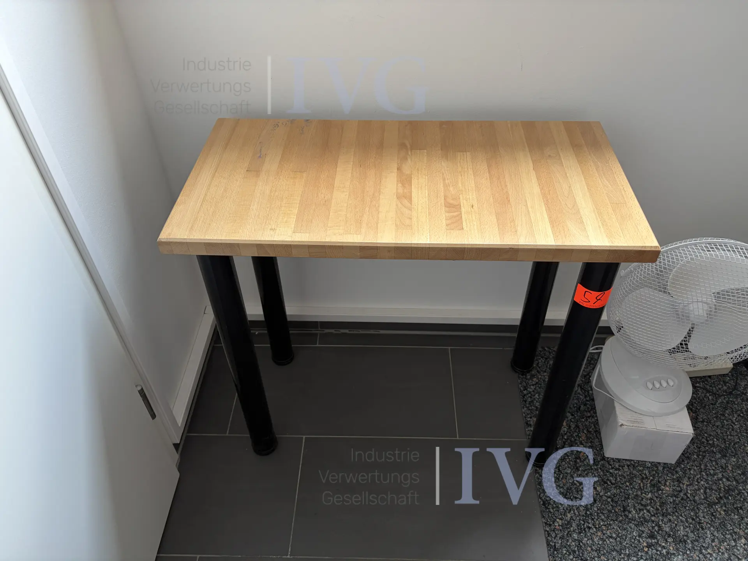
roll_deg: +1.4
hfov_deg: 67.3
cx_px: 374
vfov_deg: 53.1
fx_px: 562
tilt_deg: -43.4
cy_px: 280
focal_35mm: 26
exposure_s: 1/102
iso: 125
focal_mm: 5.96
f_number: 1.6
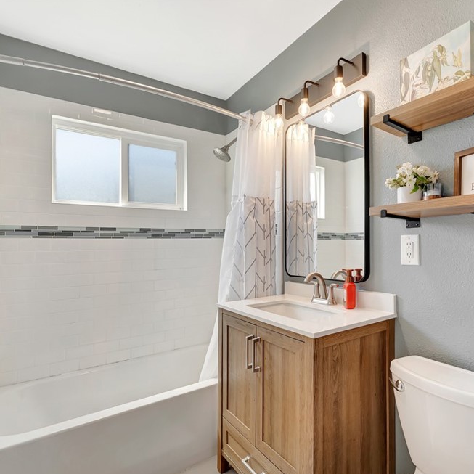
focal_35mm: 20
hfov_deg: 74.2
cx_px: 279
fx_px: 310
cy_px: 244
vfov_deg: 74.8
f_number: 5.6
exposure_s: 1/25
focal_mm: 10
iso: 100
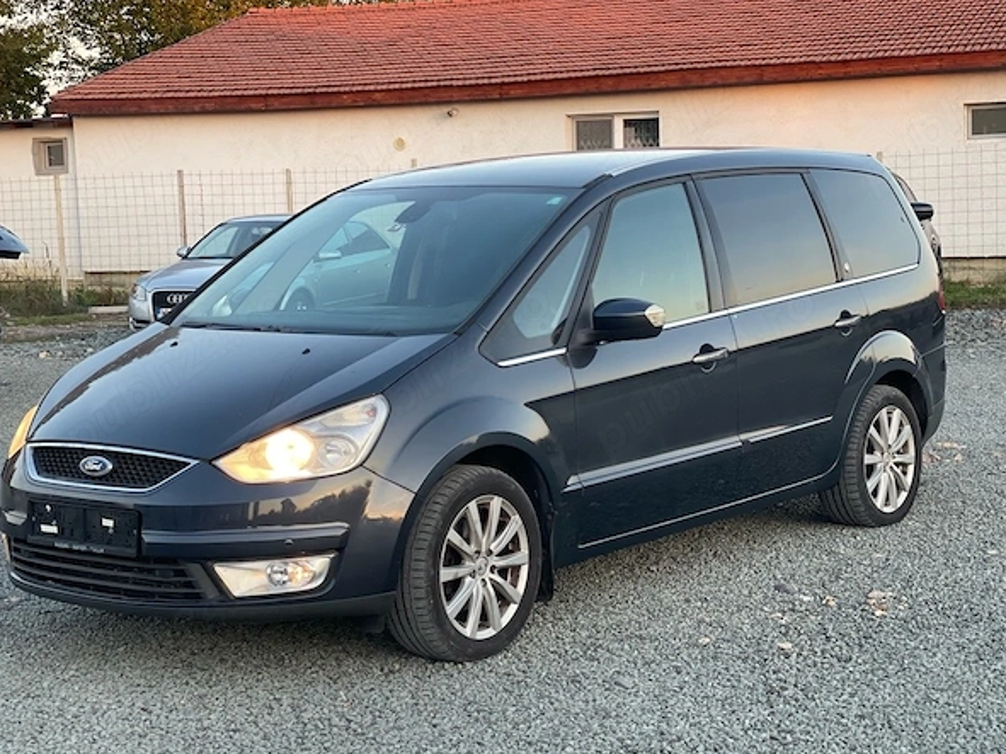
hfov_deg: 29.8
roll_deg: +1.3
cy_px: 380
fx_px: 1889
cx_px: 507
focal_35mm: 65
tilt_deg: -6.1
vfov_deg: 22.6
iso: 80
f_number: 2.2
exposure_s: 1/121
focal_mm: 7.5
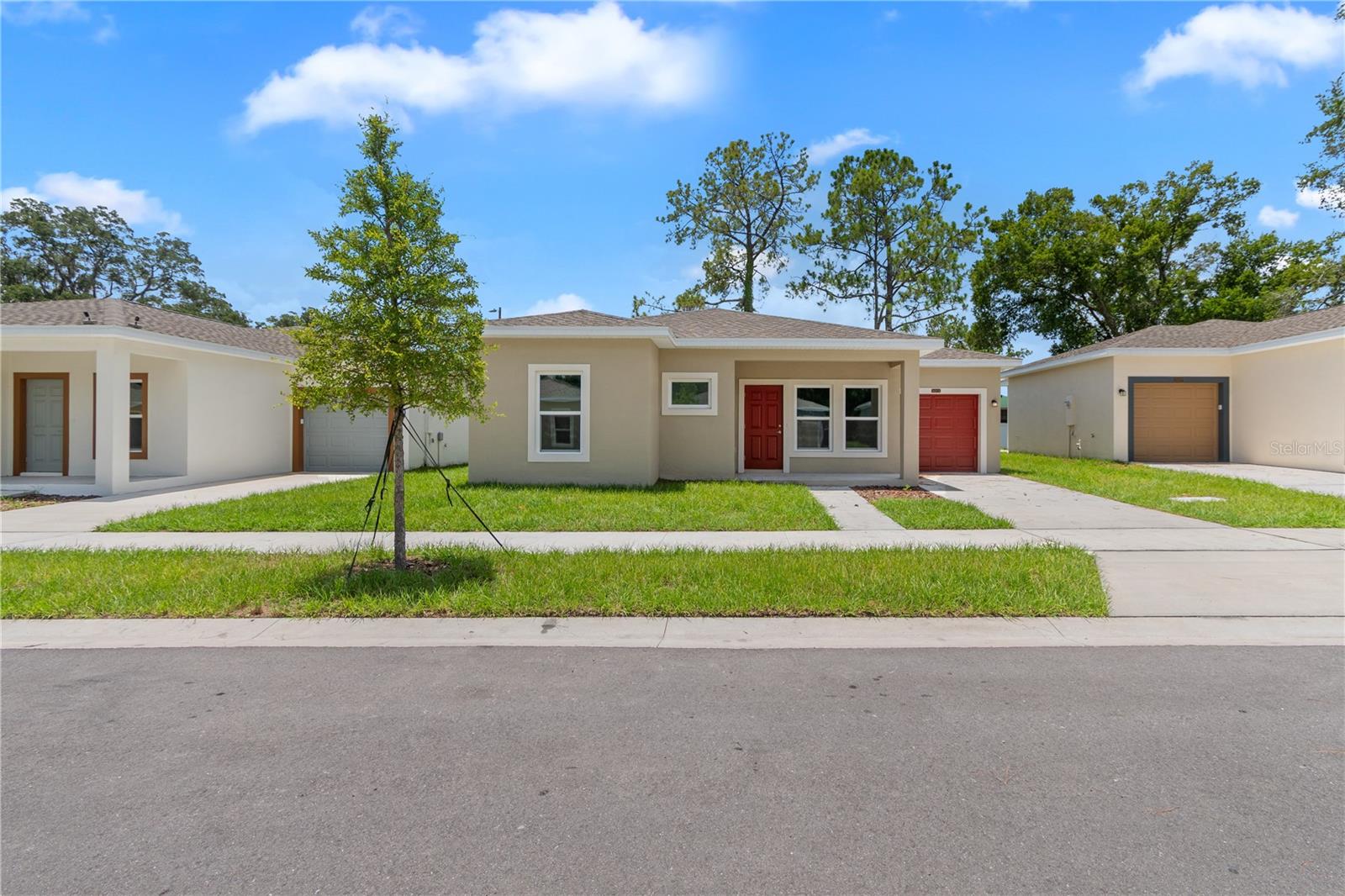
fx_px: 560
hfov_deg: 100.4
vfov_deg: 77.3
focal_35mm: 15
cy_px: 448
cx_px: 672
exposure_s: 1/160
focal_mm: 10
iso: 100
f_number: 7.1
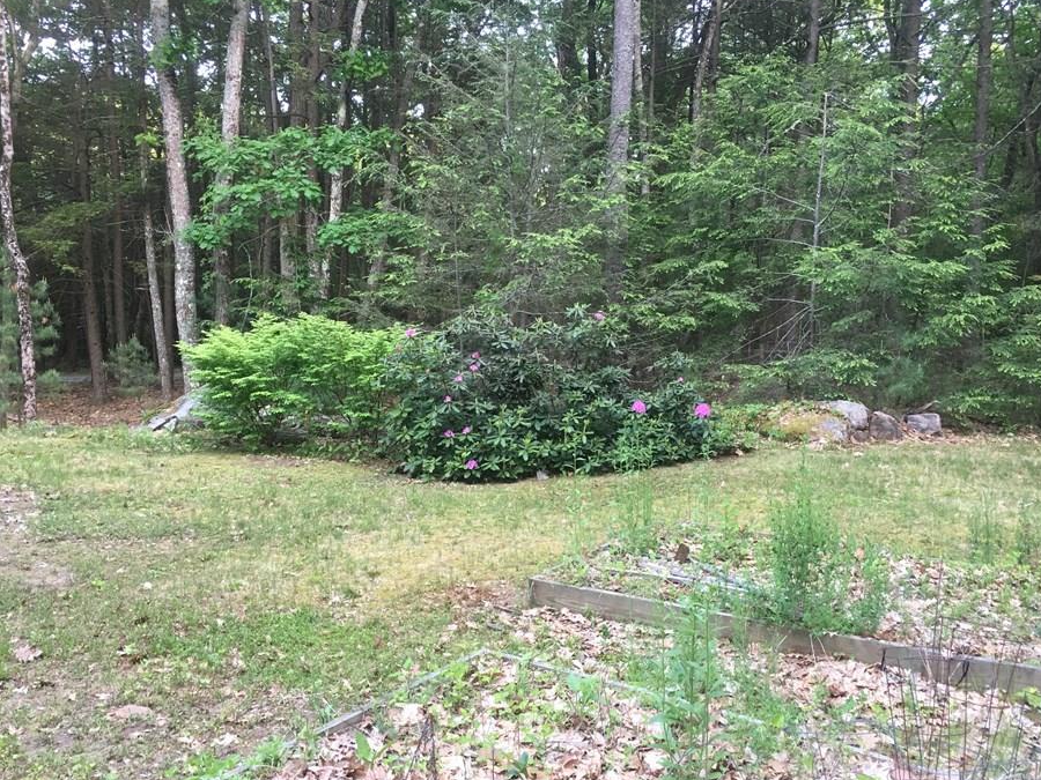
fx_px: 992
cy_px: 414
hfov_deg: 55.3
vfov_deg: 42.9
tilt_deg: -5.9
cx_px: 536
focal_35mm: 33
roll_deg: -2.1
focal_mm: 4.15
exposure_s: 1/15
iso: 40
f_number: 2.2
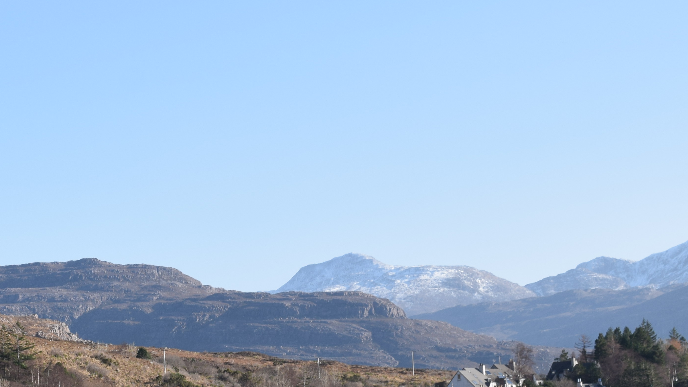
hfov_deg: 19.4
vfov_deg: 11.1
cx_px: 52
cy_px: 374
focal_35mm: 108
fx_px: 1970
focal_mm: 32
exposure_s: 1/320
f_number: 9
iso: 200
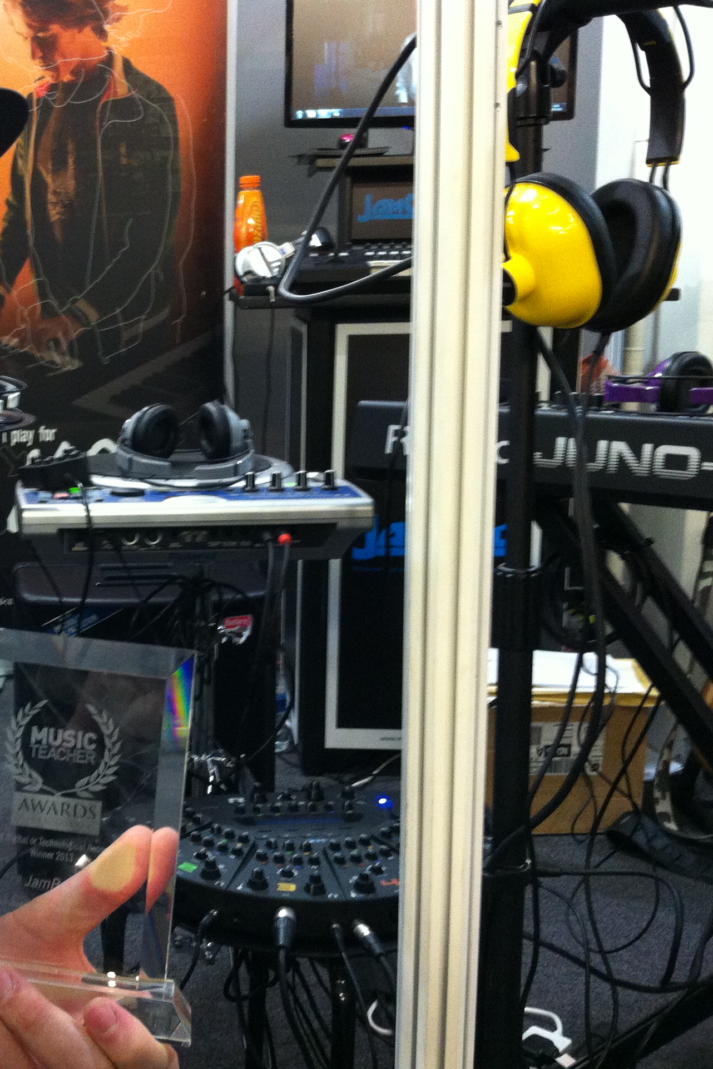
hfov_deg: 26.1
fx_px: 1456
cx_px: 6
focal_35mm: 49
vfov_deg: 40.3
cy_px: 536
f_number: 2.8
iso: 250
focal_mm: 3.85
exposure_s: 1/15
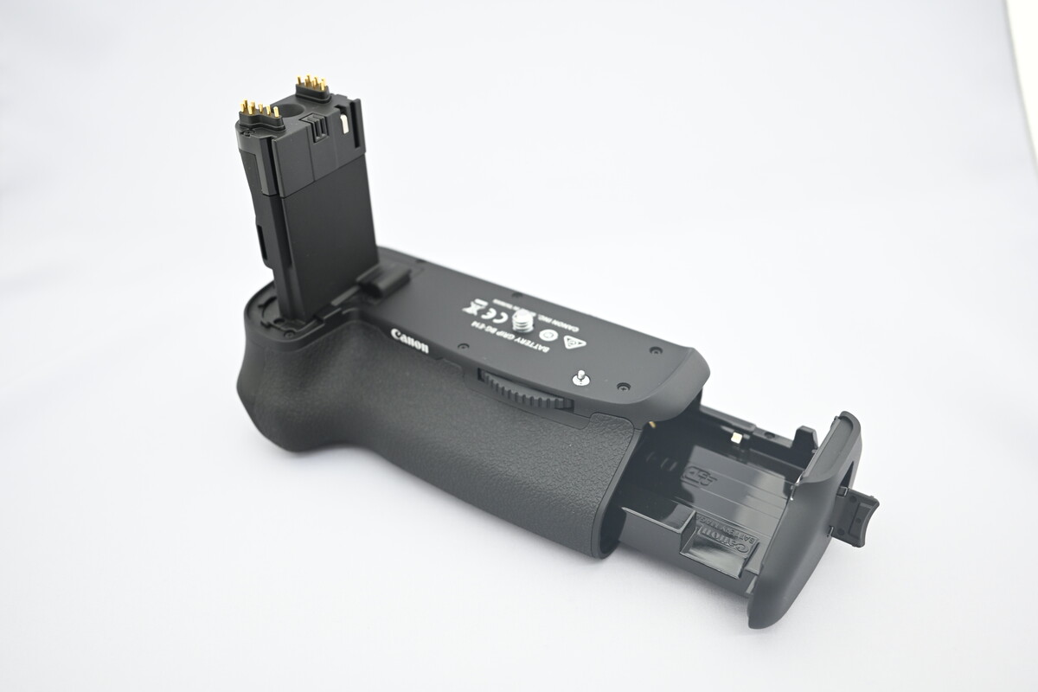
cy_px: 346
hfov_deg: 58.0
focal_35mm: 32
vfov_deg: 40.5
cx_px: 519
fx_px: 937
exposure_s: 1/50
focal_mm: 32.5
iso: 1000
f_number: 4.8
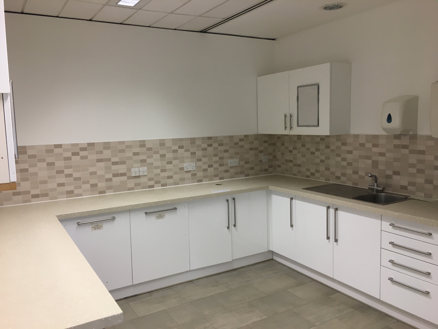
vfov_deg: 48.2
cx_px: 219
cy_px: 164
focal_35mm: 29
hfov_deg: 61.7
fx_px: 367
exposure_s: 1/33
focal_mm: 4.15
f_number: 2.2
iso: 80
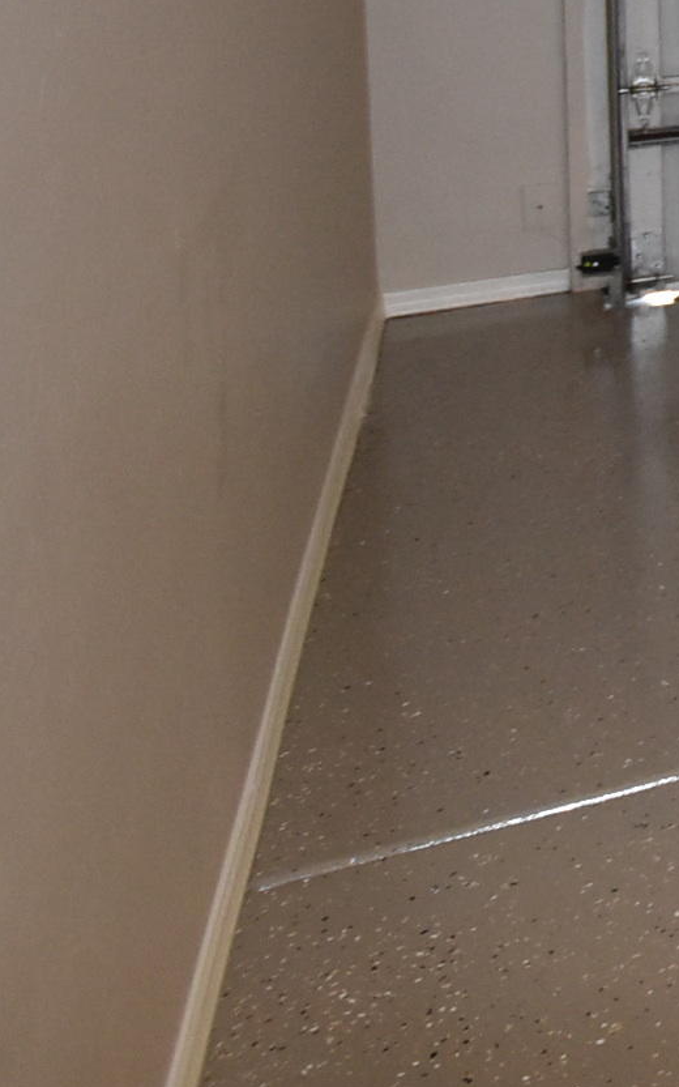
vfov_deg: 31.8
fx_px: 1628
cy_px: -162
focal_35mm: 55
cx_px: 1805
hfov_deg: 13.3
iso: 1600
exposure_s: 1/60
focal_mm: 10
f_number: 3.5
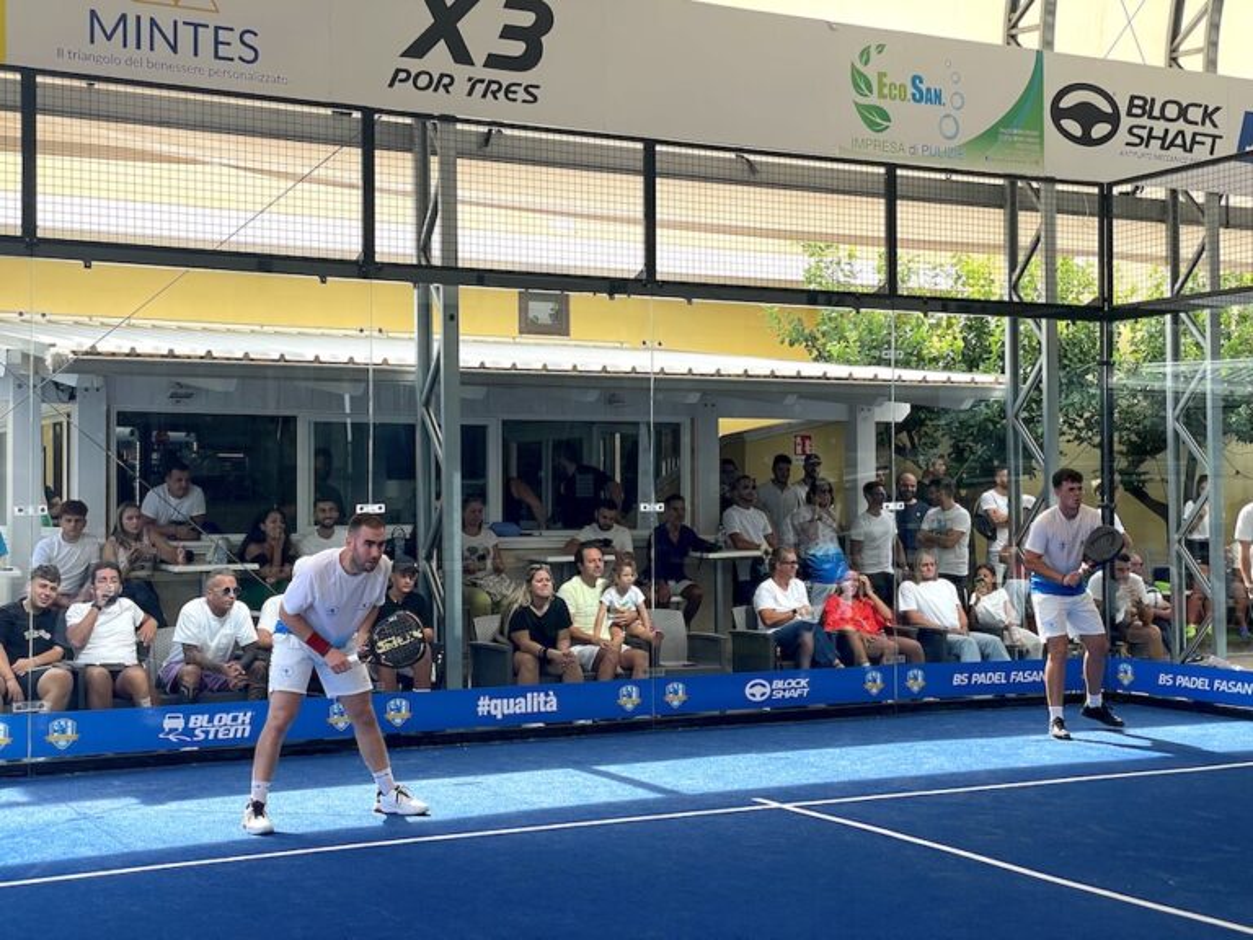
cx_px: 626
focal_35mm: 52
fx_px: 1882
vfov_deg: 28.0
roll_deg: +0.6
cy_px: 470
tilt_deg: +2.5
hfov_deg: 36.8
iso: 25
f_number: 2
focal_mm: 6
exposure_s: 1/335
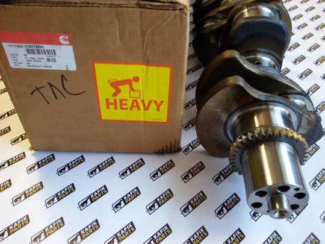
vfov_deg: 45.4
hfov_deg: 58.4
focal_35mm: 31
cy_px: 122
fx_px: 291
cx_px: 162
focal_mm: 2.93
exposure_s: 1/33
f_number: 2.4
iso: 125
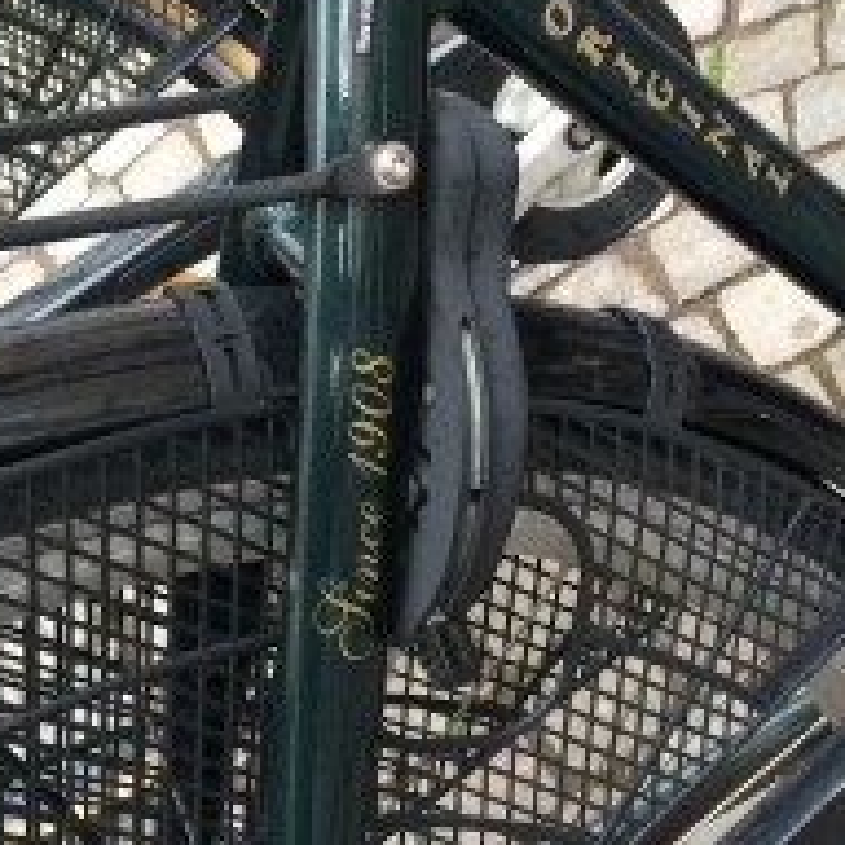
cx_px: 568
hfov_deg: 27.5
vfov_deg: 27.7
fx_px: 1712
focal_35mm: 62
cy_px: 462
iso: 50
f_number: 2.2
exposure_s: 1/30
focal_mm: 4.12
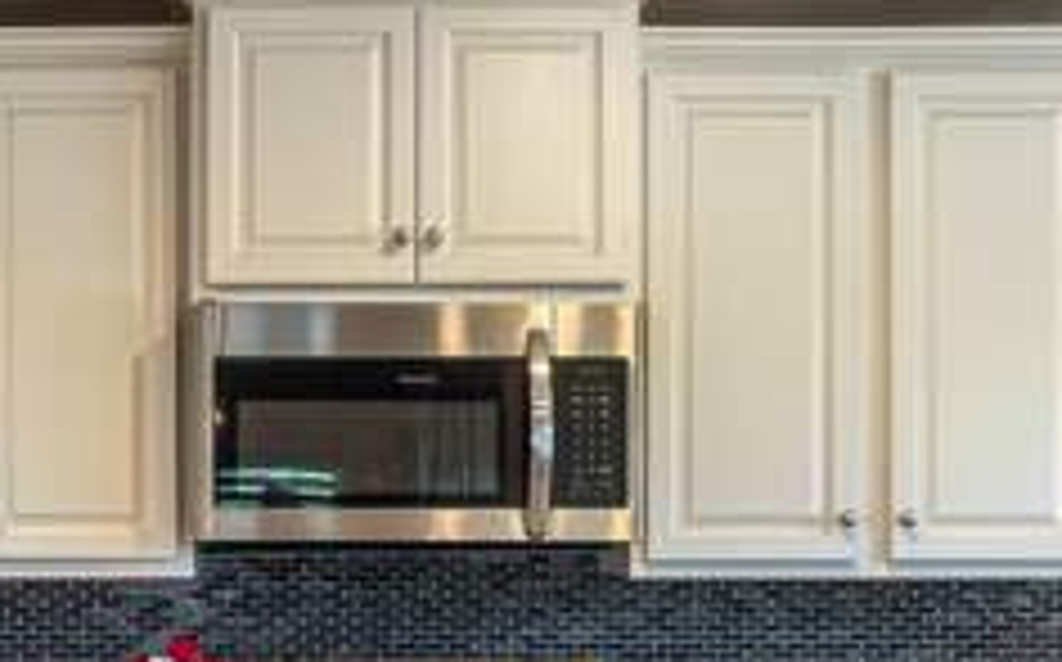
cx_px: 342
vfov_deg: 23.0
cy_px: 662
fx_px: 1561
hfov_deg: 37.1
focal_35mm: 54
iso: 64
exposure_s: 1/60
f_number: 1.6
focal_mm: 5.1
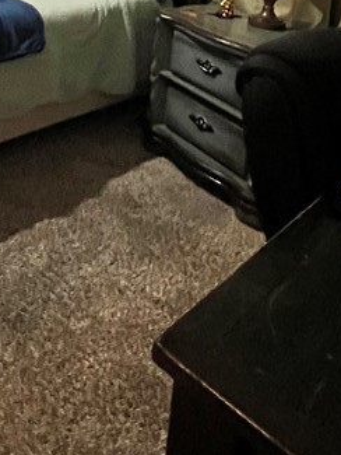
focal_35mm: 41
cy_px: -88
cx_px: -45
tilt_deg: -7.2
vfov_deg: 35.9
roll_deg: -2.8
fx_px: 538
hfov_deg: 30.9
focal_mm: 1.57
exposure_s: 1/40
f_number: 1.8
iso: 1000
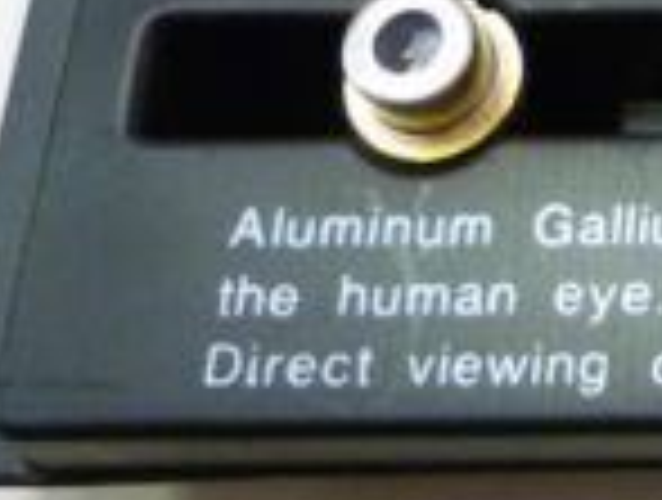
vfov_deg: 12.0
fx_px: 2262
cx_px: 1243
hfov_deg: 14.4
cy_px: -257
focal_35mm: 118
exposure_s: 1/15
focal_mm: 5.2
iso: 400
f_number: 3.3
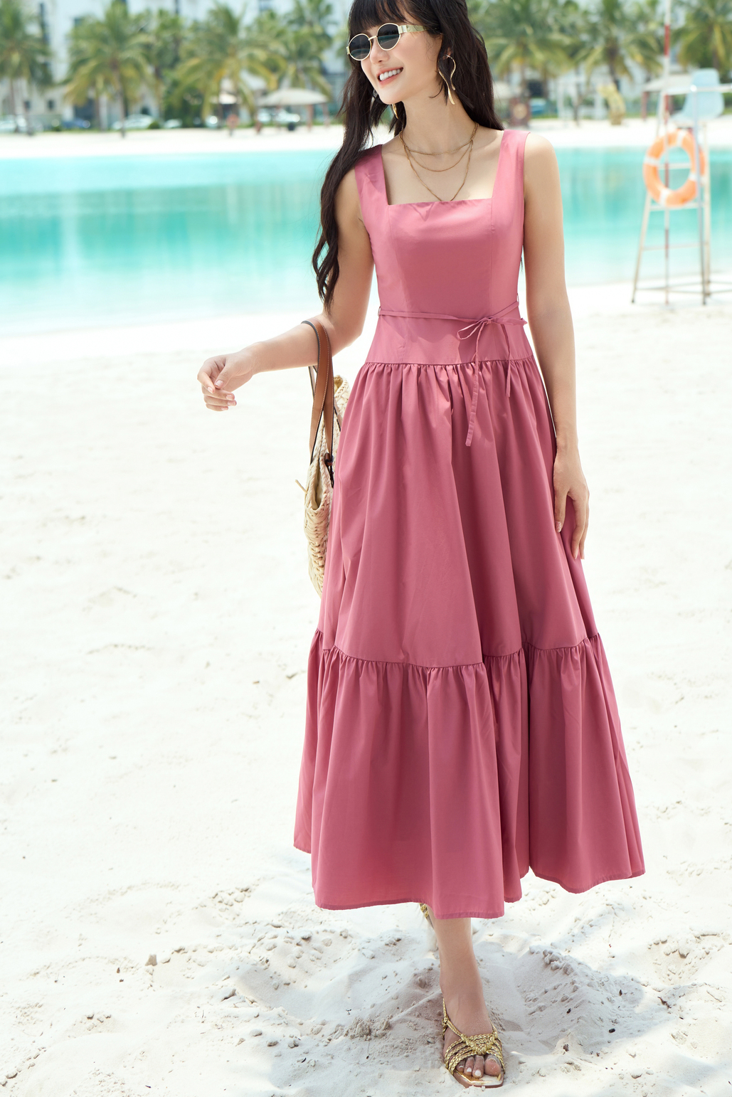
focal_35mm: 58
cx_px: 433
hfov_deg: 23.4
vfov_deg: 34.3
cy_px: 425
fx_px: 1768
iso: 100
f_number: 3.5
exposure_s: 1/800
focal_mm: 45
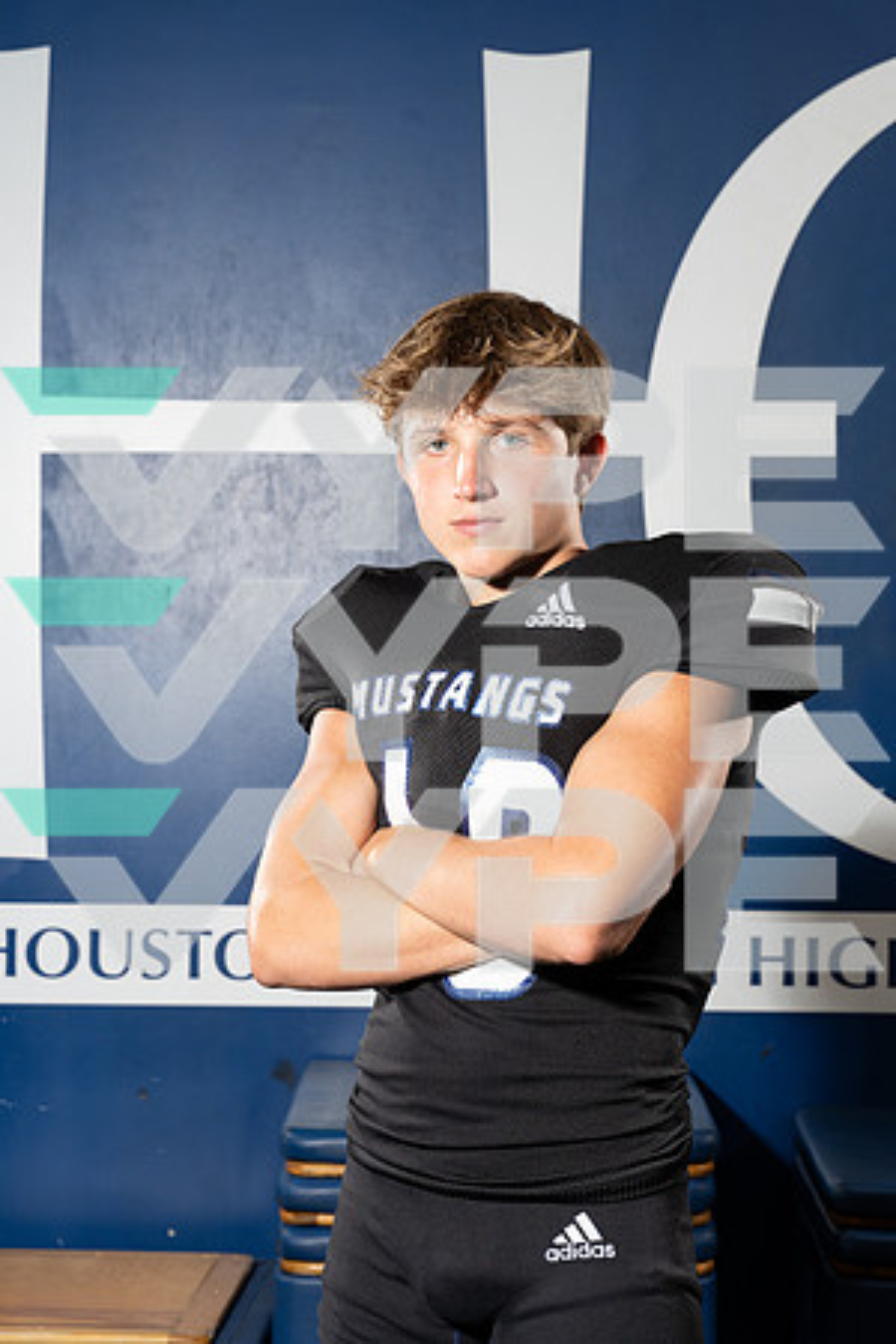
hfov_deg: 19.7
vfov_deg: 29.2
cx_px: 448
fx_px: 2576
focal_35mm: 69
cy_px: 672
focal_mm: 69
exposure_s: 1/250
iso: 800
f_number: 8
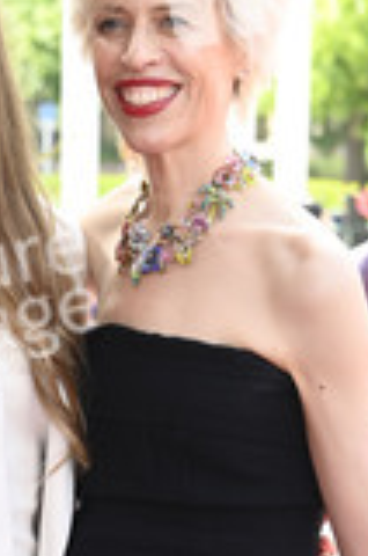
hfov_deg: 6.7
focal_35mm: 205
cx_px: 21
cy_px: 486
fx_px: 3157
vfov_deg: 10.0
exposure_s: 1/250
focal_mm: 82
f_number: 6.3
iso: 640
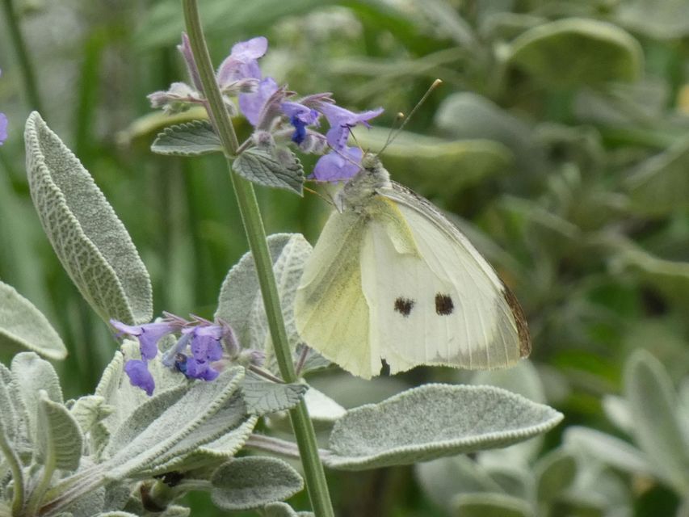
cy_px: 258
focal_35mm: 372
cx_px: 344
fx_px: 7405
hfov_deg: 5.3
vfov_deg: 4.0
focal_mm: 66.7
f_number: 5.6
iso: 250
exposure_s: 1/80
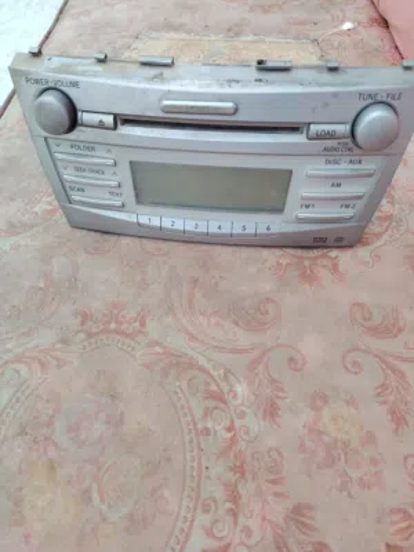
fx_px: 383
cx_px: 207
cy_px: 276
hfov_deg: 56.8
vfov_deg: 71.6
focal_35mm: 24
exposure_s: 1/100
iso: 163
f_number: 1.75
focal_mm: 5.25
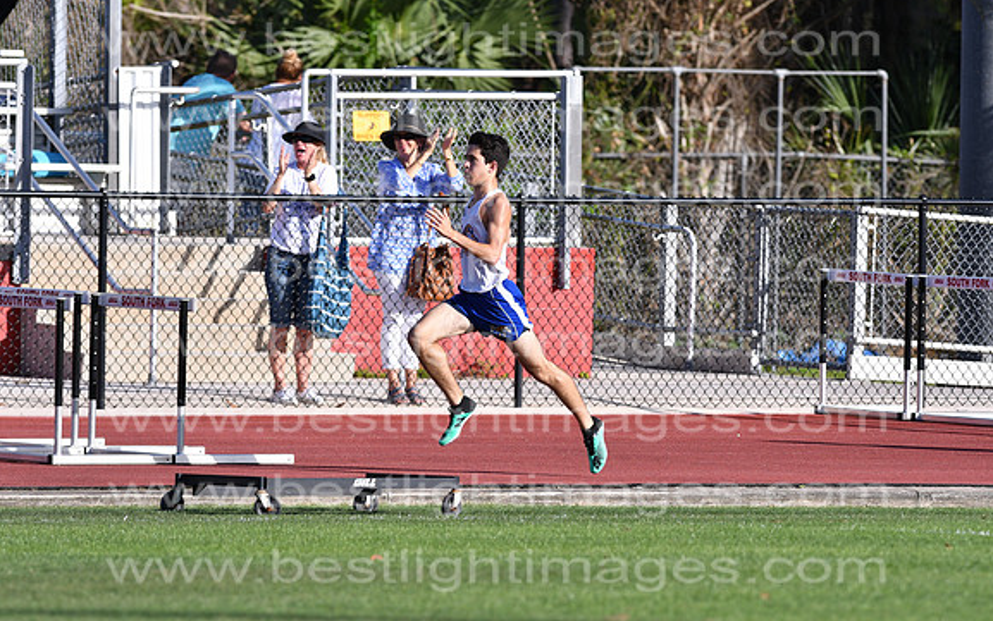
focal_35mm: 461
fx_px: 12479
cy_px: 307
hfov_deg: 4.6
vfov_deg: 2.9
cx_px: 497
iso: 320
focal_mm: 300
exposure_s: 1/2000
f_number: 5.6
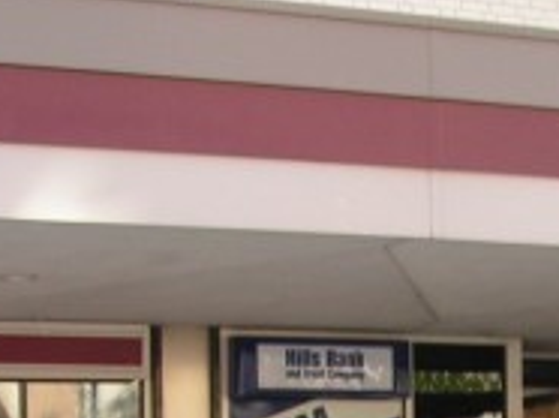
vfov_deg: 10.9
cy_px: 610
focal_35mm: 131
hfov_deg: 14.7
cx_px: 628
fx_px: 2113
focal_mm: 6.3
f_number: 4
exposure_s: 1/30
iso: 50
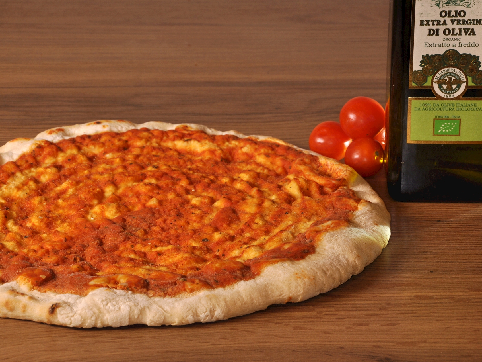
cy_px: 181
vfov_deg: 9.3
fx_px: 2228
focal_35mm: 160
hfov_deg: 12.3
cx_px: 261
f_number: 18
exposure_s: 1/13
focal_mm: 98
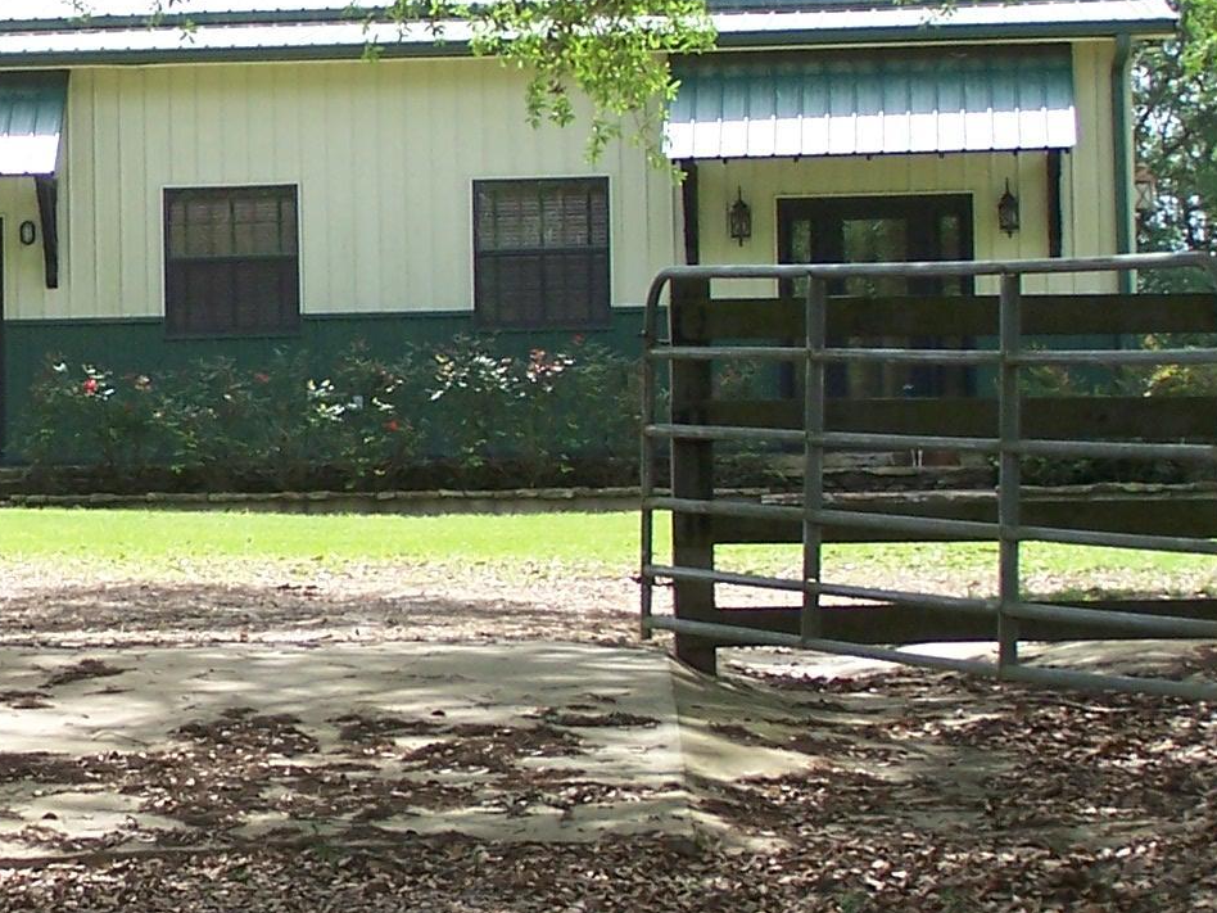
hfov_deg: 10.7
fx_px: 6399
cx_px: -214
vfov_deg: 8.2
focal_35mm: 182
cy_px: 300
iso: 80
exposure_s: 1/320
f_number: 3.2
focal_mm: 11.1
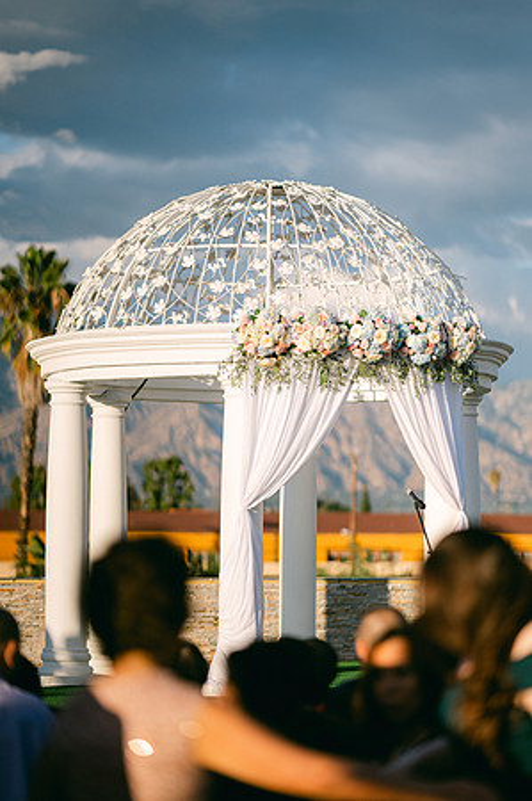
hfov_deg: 13.0
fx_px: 2333
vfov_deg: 19.5
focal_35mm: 105
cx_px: 266
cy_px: 400
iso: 125
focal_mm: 105
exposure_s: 1/8000
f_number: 1.4
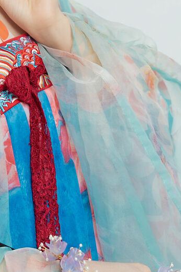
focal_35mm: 152
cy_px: -33
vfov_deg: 13.2
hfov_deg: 8.9
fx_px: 1147
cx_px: -44
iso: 100
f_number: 2.8
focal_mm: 50
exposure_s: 1/125
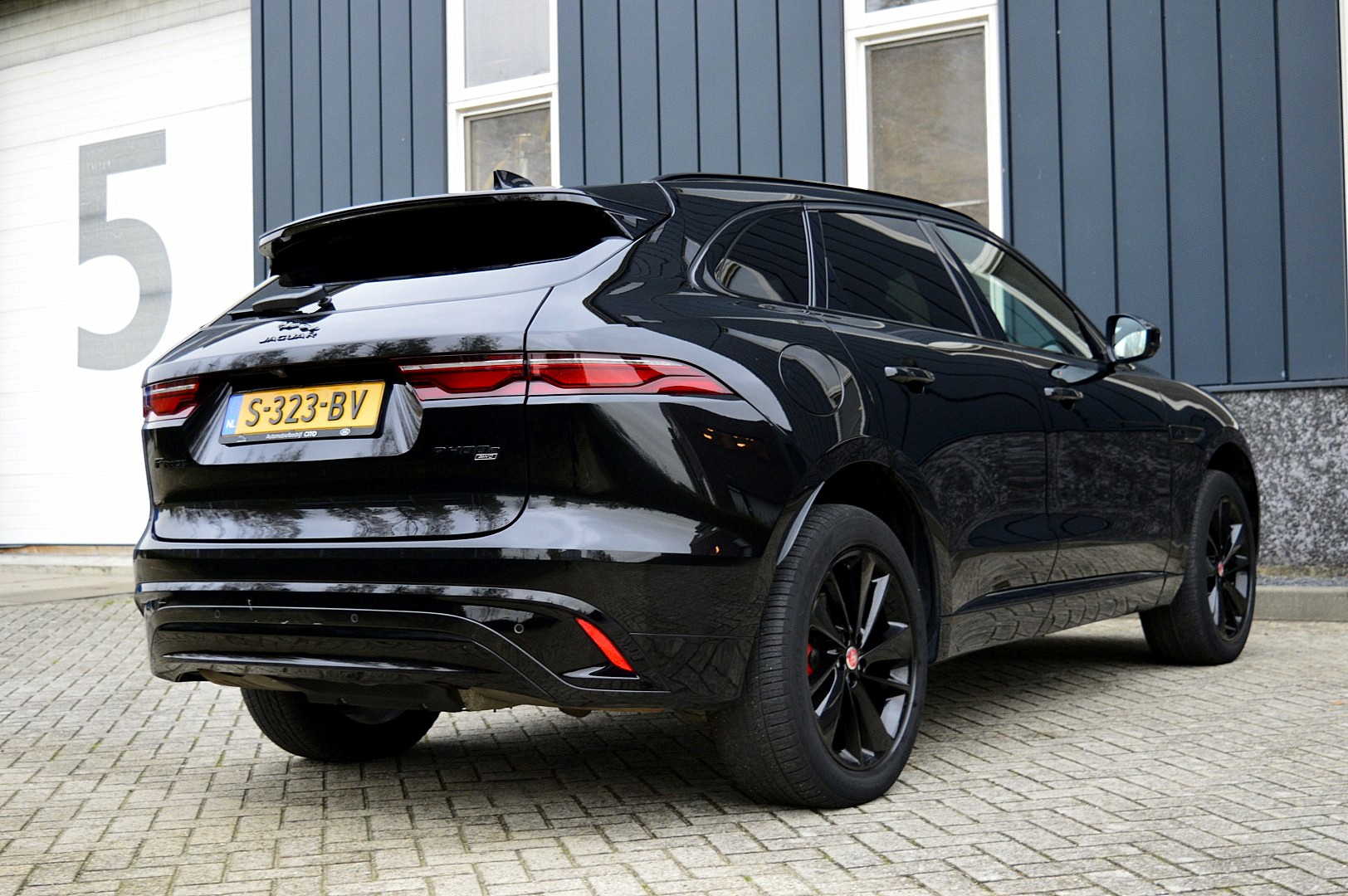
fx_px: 1740
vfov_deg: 28.9
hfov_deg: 42.4
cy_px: 448
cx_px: 674
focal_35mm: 46
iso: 800
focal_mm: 31
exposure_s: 1/60
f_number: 4.5
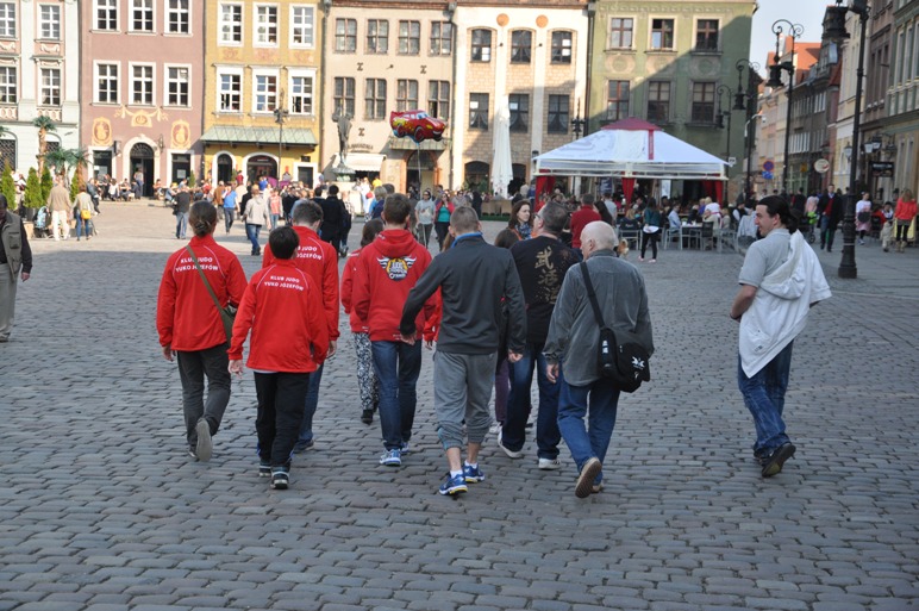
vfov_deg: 20.1
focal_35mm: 68
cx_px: 460
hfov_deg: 29.9
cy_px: 306
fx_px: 1721
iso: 560
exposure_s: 1/1000
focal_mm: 45
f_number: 4.8
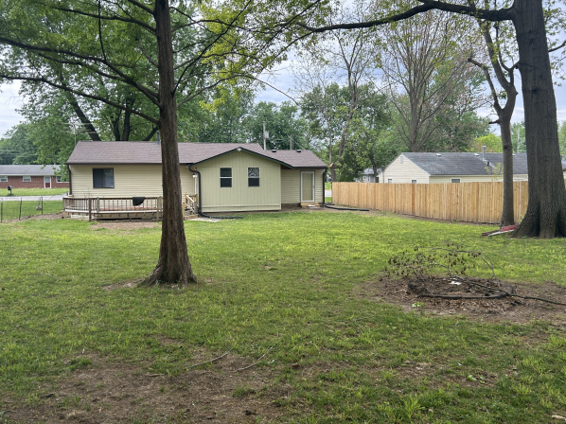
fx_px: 474
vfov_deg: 48.2
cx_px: 275
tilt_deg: -3.0
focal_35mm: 29
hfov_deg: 61.7
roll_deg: +1.5
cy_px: 203
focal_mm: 5.7
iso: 50
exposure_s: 1/846
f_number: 1.5
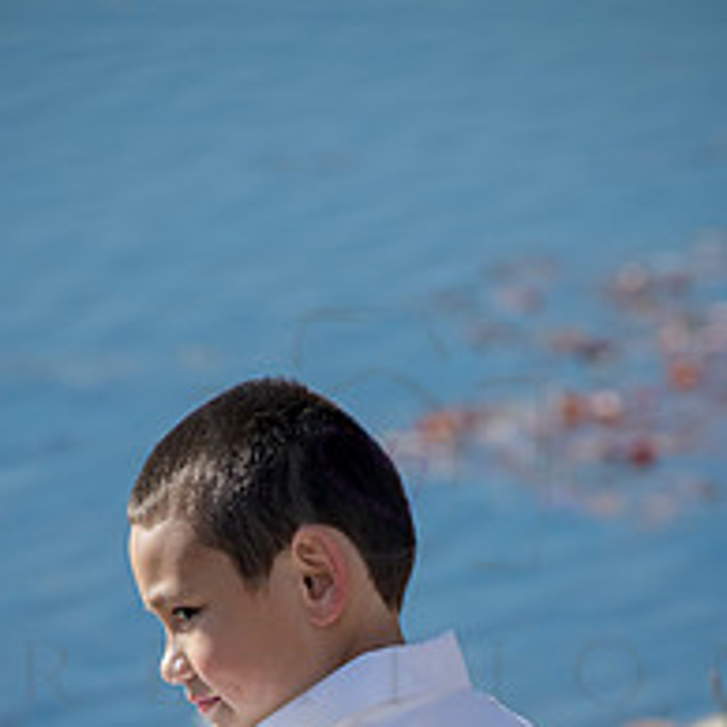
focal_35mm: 364
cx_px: 390
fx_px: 8649
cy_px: 806
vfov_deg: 4.8
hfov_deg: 4.8
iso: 400
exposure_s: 1/800
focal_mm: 185
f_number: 6.3
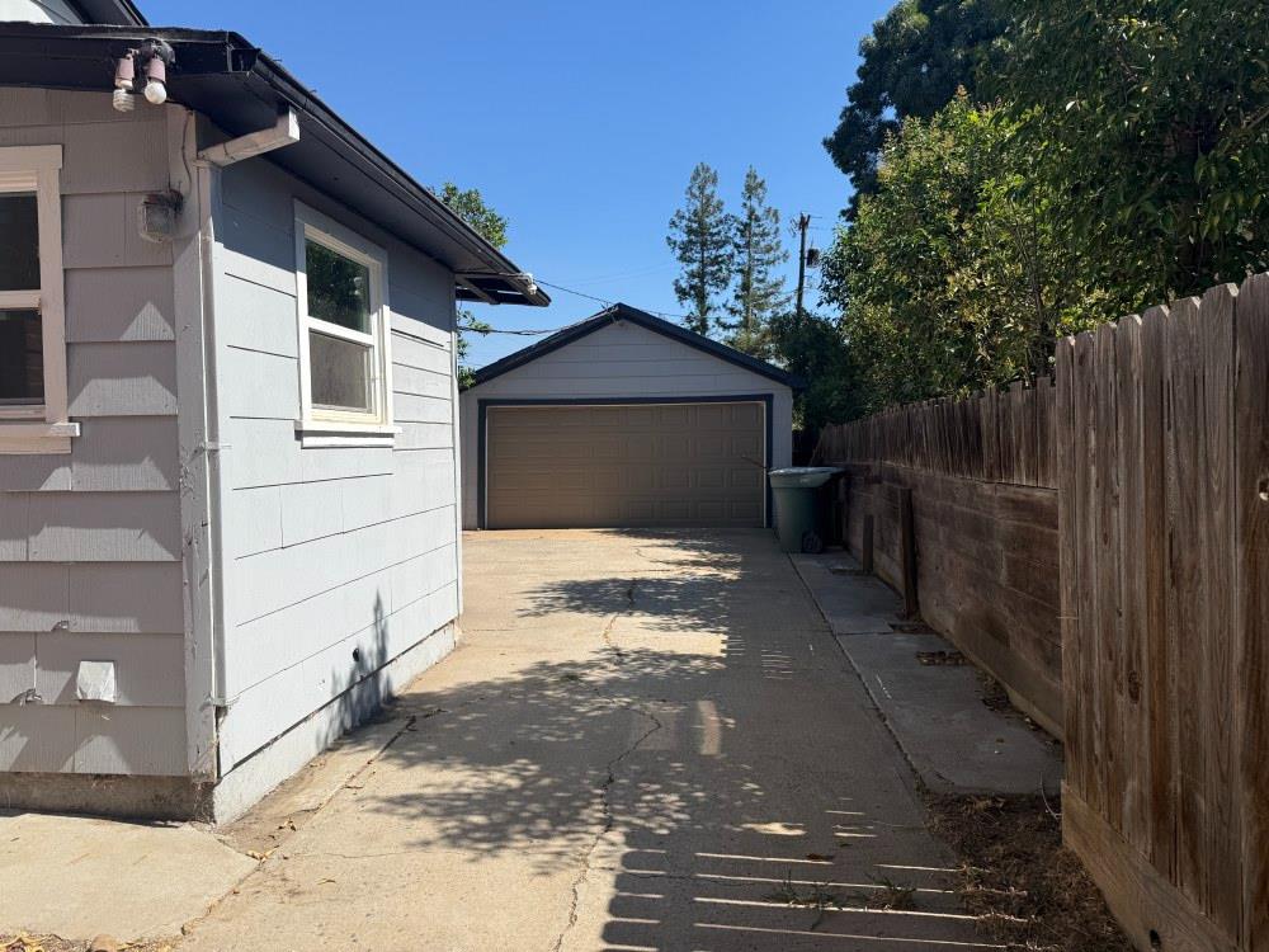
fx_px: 880
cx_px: 634
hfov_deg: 71.6
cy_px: 476
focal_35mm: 24
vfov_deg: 56.8
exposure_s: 1/4673
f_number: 1.78
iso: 80
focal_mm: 6.76
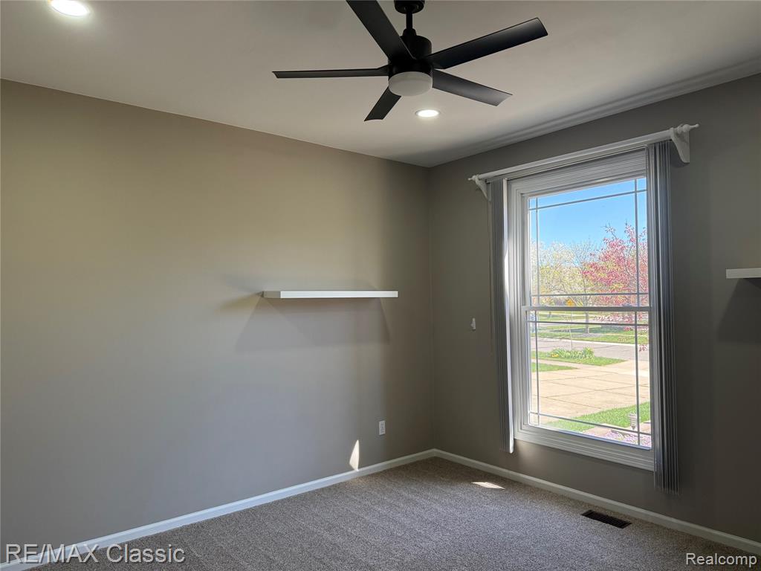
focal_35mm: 24
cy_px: 286
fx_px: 528
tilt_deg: +1.5
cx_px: 380
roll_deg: +1.6
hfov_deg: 71.6
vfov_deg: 56.8
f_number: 1.78
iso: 160
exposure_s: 1/230
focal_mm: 6.76
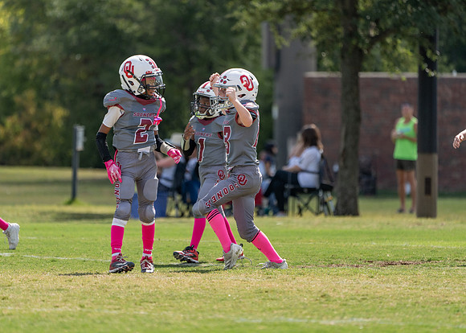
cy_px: 166
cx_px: 233
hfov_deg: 4.8
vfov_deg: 3.4
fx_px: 5546
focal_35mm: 419
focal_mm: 400
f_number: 5.6
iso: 500
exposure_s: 1/2500
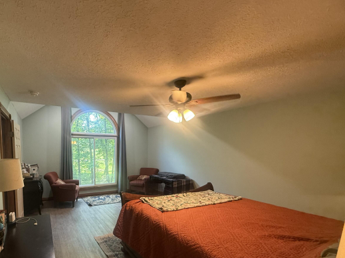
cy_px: 163
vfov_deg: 70.3
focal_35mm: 18
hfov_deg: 85.6
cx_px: 124
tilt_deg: -3.2
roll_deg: -0.5
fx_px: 179
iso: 250
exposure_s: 1/60
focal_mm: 2.22
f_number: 2.2
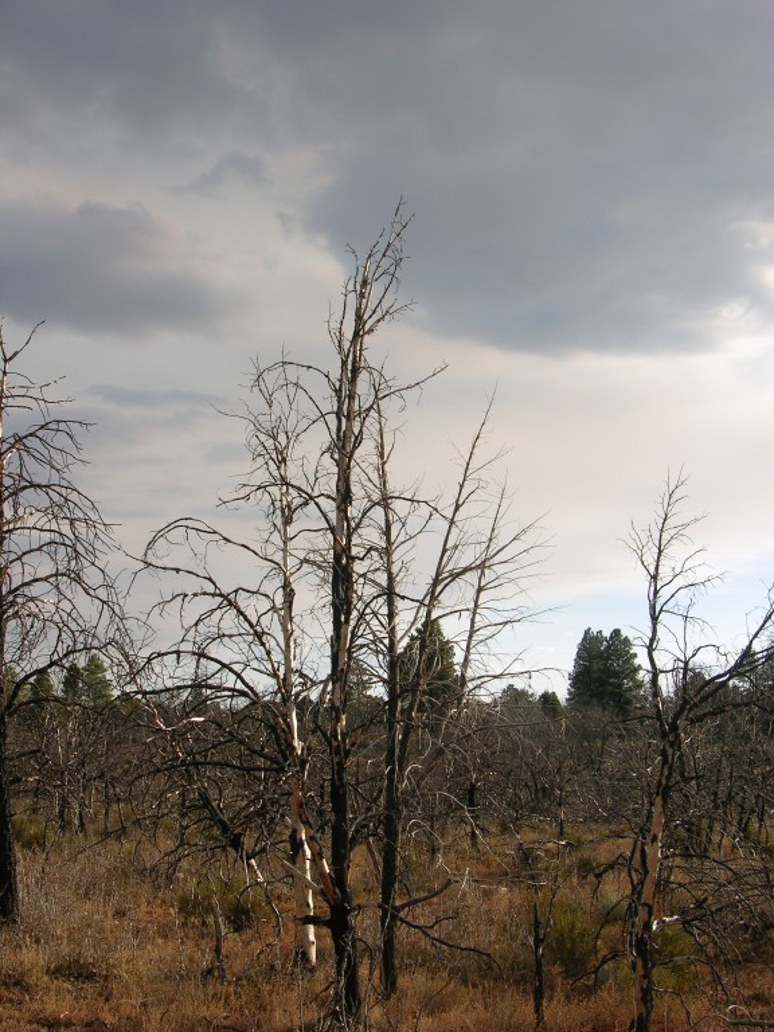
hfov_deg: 29.1
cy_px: 516
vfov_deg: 38.2
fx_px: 1491
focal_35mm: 50
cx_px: 387
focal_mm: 12.7
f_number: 6
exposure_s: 1/180
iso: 50
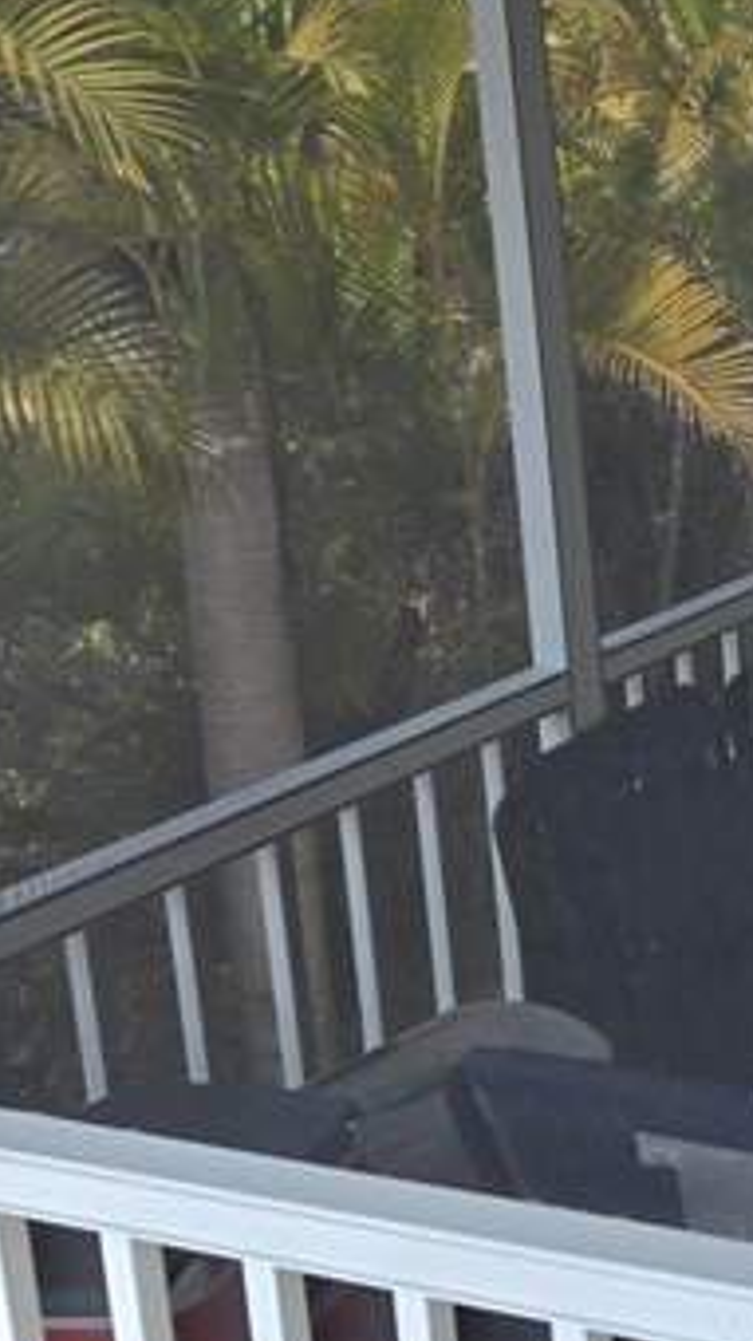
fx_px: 2096
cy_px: 627
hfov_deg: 17.6
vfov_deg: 35.4
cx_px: 1218
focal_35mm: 59
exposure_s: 1/263
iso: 25
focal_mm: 5.4
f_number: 1.8
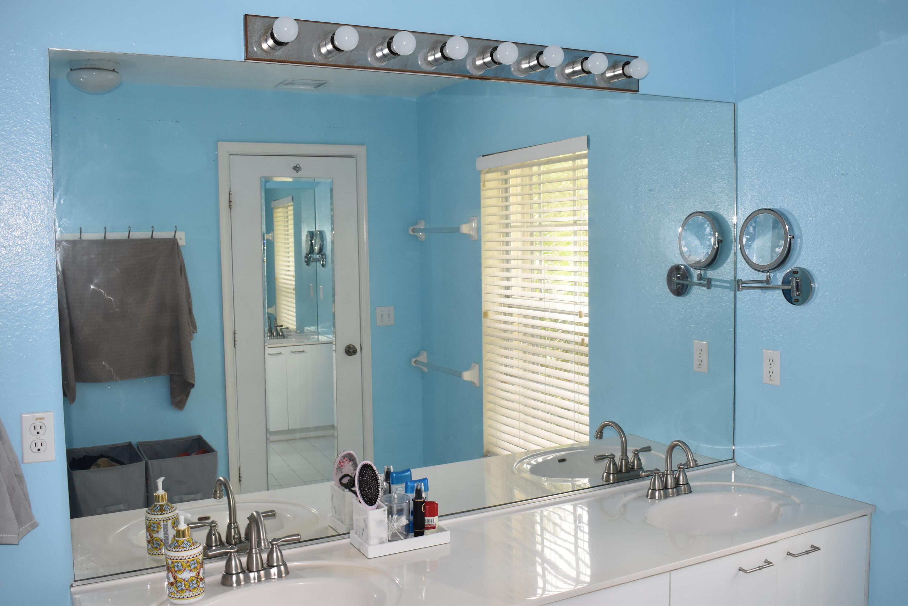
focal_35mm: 33
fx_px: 832
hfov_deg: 57.2
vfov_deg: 40.0
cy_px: 303
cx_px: 454
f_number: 5.6
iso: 450
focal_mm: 22
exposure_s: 1/125
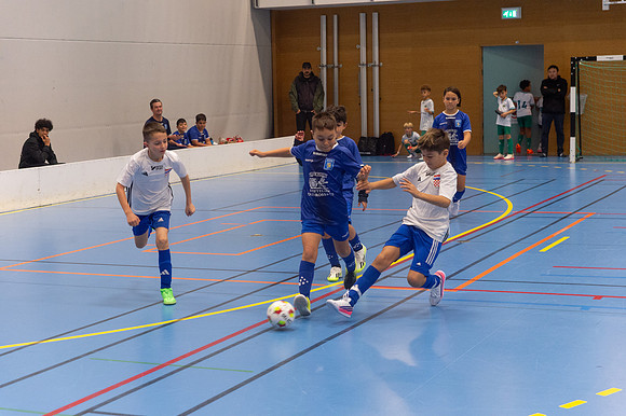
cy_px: 208
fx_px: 1216
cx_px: 313
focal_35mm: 70
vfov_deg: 19.4
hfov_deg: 28.9
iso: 4500
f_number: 3.5
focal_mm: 70
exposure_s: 1/500
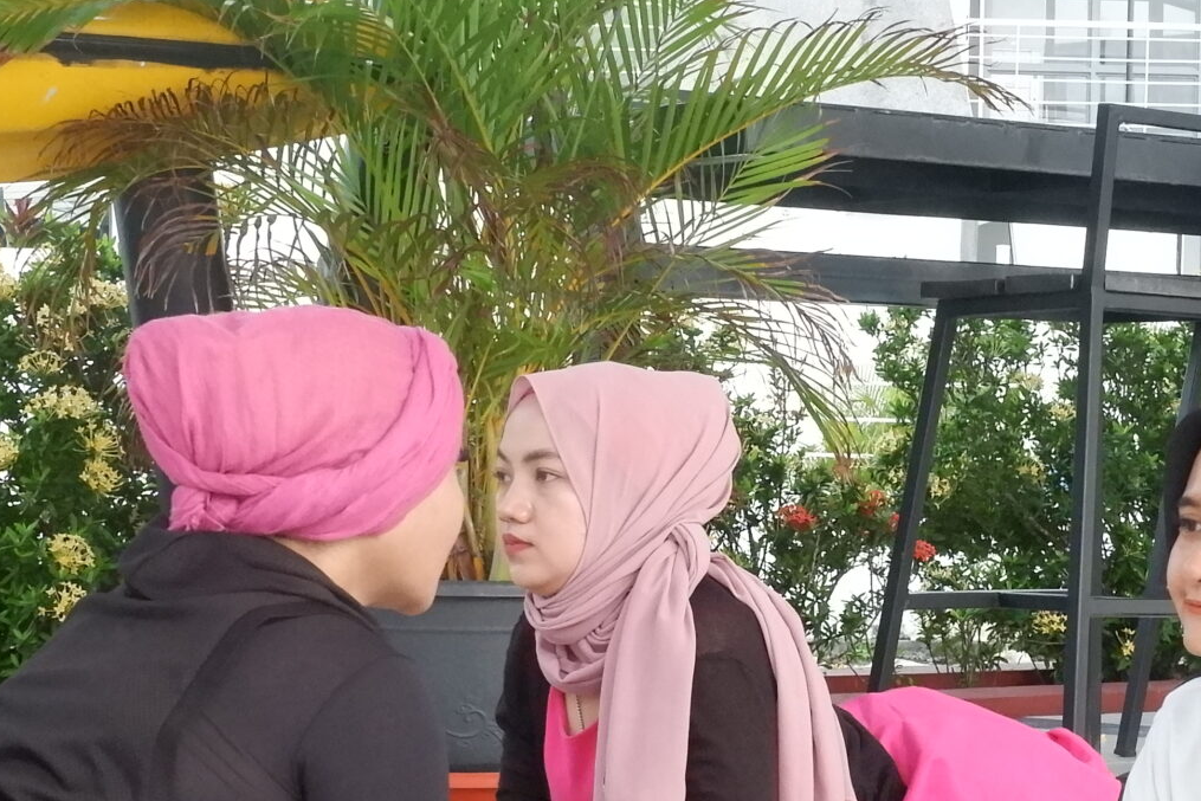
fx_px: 3703
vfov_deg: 12.3
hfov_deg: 18.1
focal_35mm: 111
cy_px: 609
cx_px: 1068
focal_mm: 29.5
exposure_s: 1/420
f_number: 9
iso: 4000
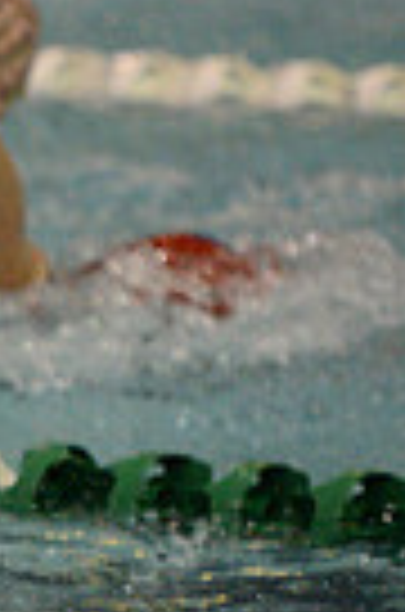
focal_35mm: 726
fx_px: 12313
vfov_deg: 2.8
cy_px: 706
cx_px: -896
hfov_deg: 1.9
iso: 6400
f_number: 2.8
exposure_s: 1/800
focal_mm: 170
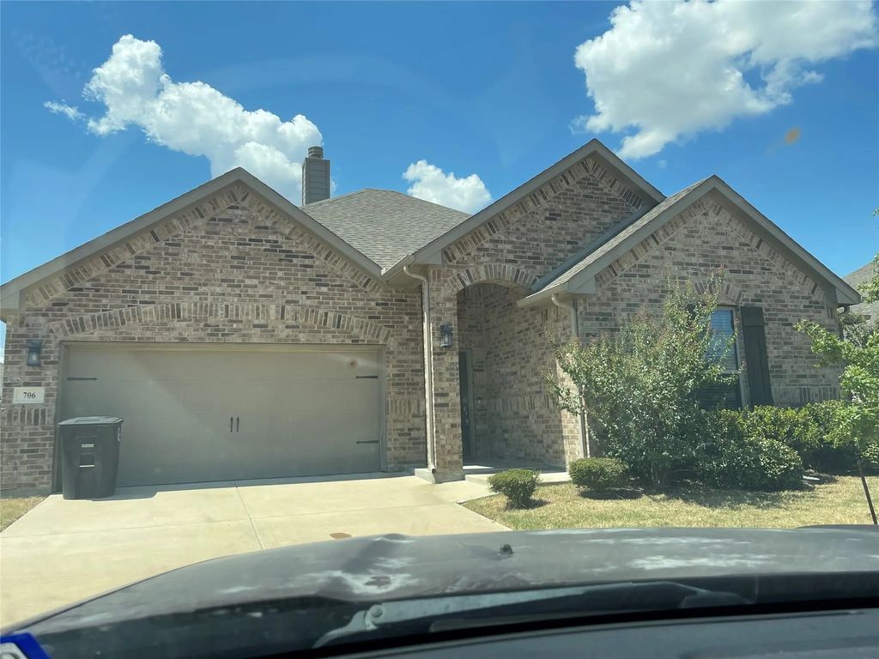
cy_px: 330
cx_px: 440
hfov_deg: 69.4
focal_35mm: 25
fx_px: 635
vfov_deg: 54.9
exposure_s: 1/2488
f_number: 1.6
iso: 32
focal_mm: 5.1
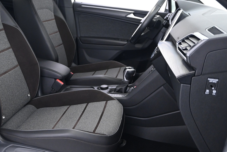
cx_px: 77
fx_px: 265
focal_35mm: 42
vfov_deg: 31.9
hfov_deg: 45.8
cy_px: 71
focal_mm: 20
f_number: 3.8
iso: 1600
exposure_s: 1/8
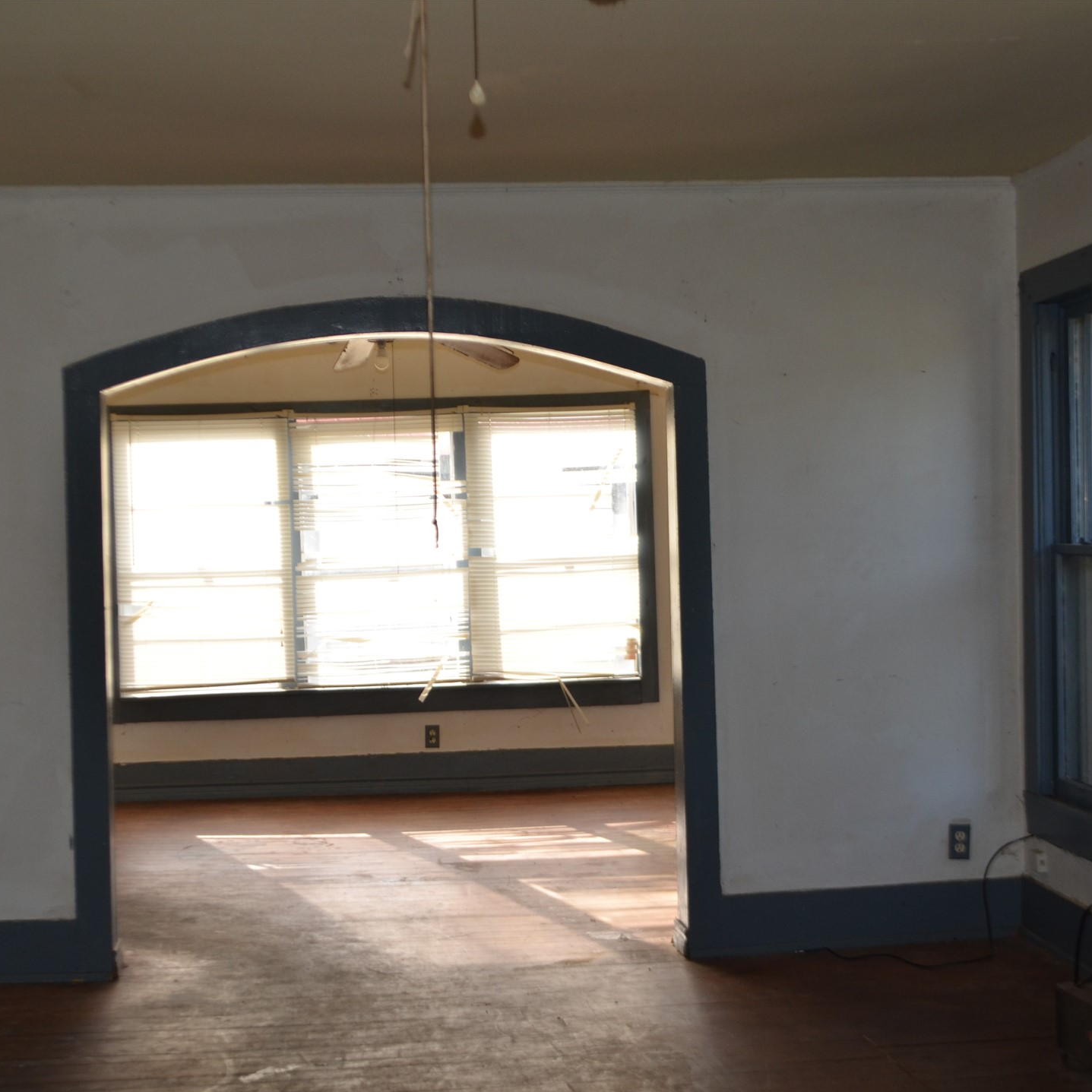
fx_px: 1927
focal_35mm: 54
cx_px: 505
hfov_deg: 31.6
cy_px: 547
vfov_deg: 31.6
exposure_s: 1/125
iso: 320
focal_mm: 28
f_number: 4.5
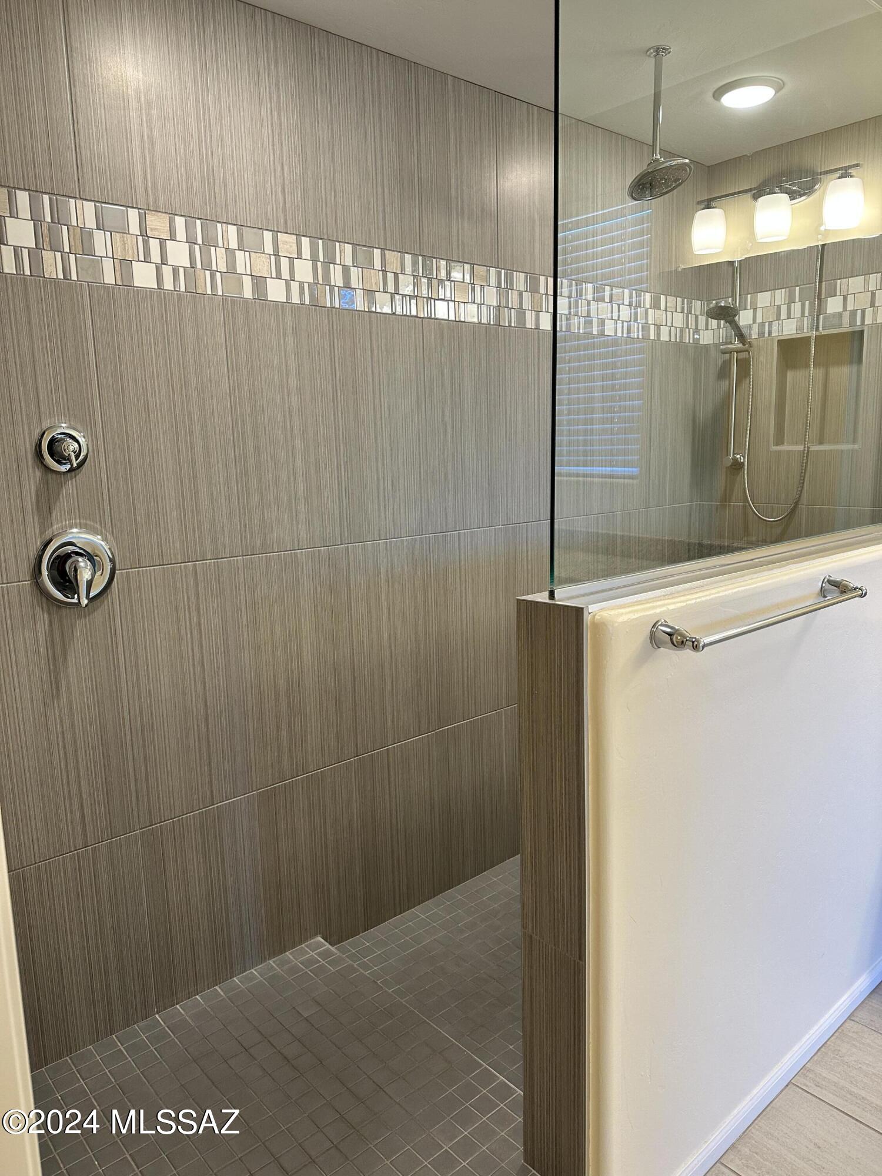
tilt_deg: -8.2
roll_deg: +1.6
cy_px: 588
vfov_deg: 71.6
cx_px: 441
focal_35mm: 24
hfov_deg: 56.8
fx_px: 815
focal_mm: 6.86
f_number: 1.78
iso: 160
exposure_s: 1/120
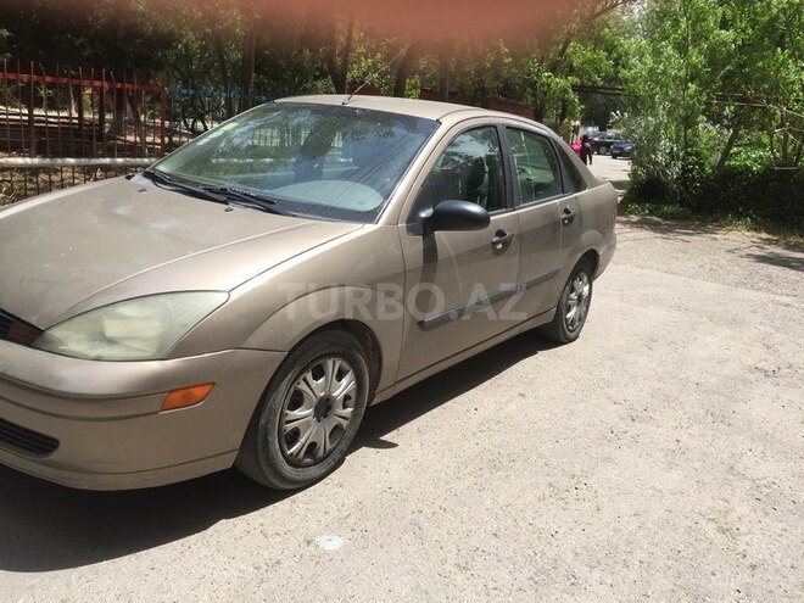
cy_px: 302
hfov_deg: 61.7
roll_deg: -5.9
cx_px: 402
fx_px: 674
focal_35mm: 29
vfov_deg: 48.2
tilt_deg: -15.4
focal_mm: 4.15
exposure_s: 1/1412
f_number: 2.2
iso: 32
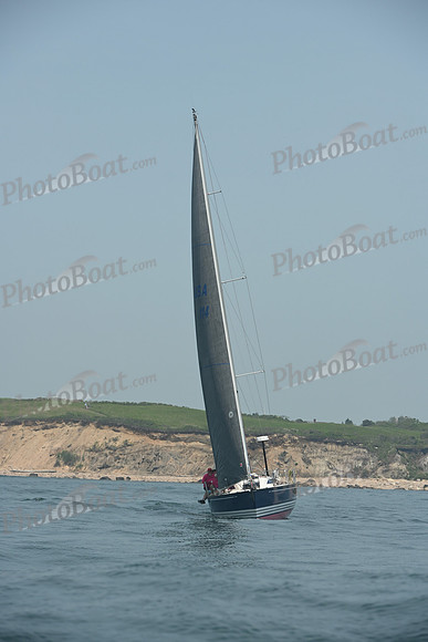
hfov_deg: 8.1
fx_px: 3030
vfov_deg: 12.1
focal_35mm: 170
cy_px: 321
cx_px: 214
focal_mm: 170
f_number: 9
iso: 320
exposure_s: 1/1250
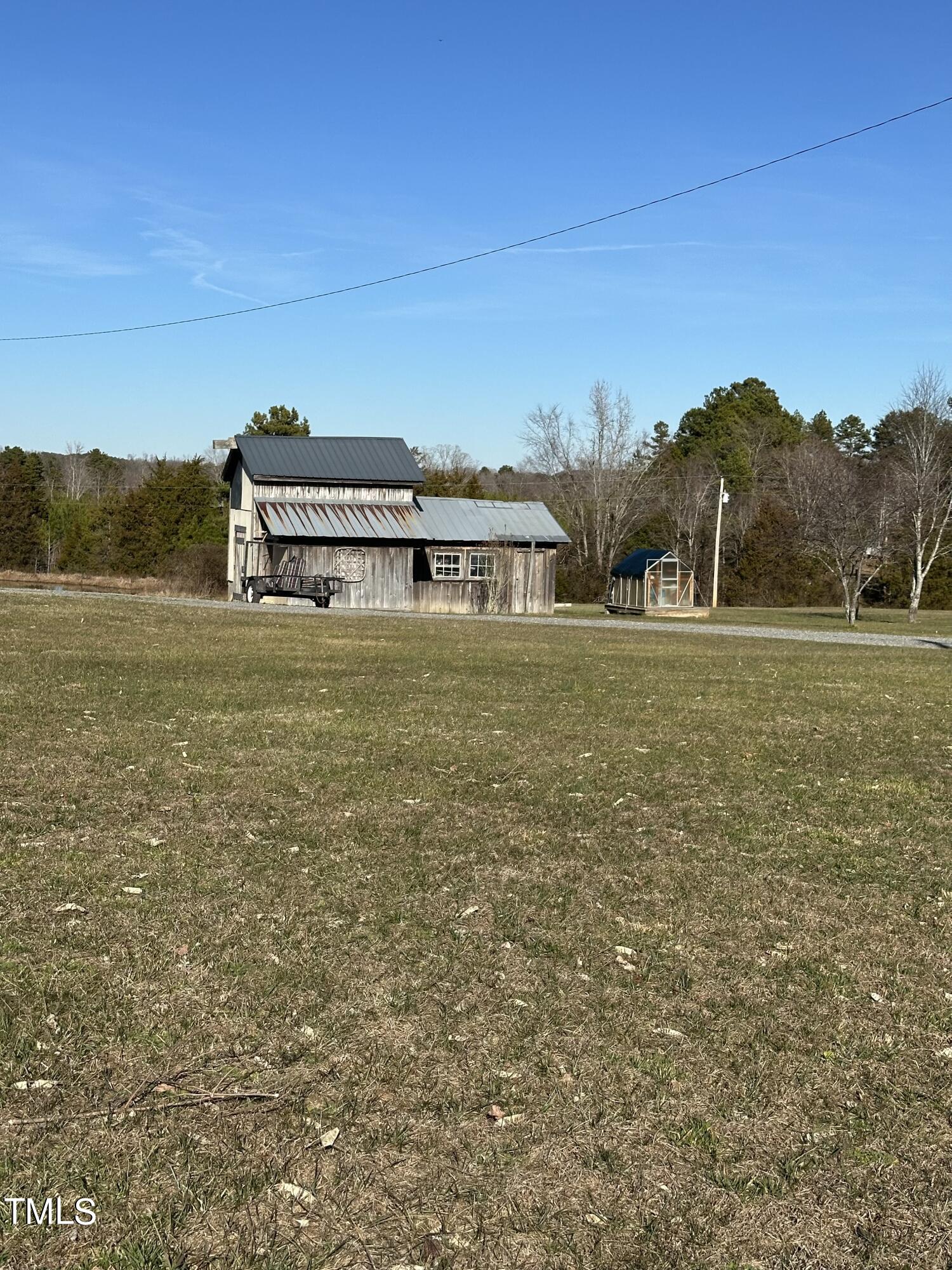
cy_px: 635
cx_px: 476
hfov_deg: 30.3
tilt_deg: -3.2
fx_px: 1760
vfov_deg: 39.7
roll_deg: -1.3
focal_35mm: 48
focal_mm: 6.86
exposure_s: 1/5556
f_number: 1.78
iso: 64
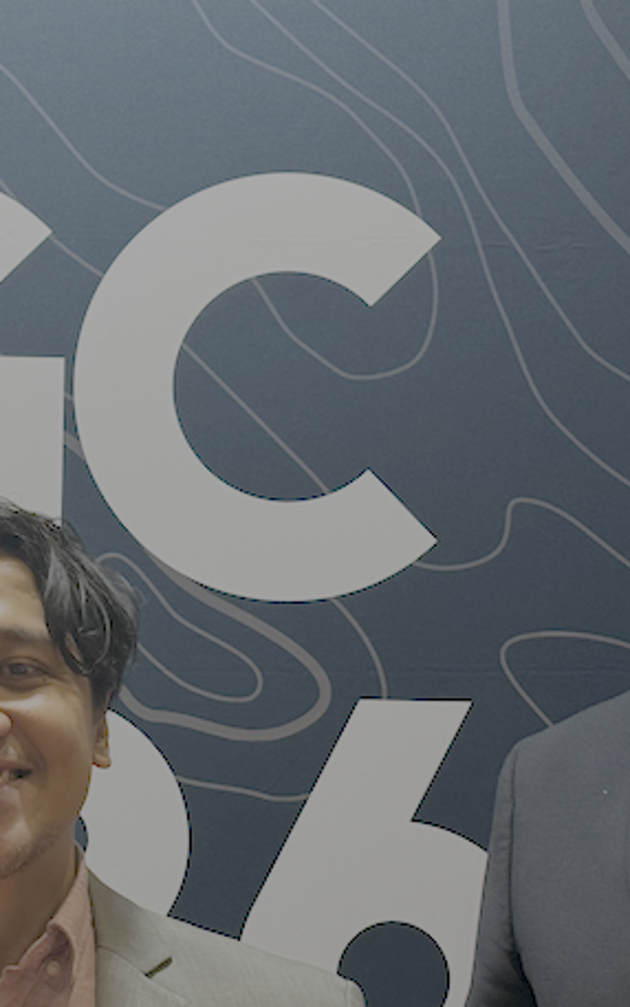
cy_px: 595
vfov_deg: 18.3
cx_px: 37
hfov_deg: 11.4
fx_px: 3129
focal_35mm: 114
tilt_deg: +4.3
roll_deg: -1.1
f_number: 1.78
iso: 125
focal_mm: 6.76
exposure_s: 1/60
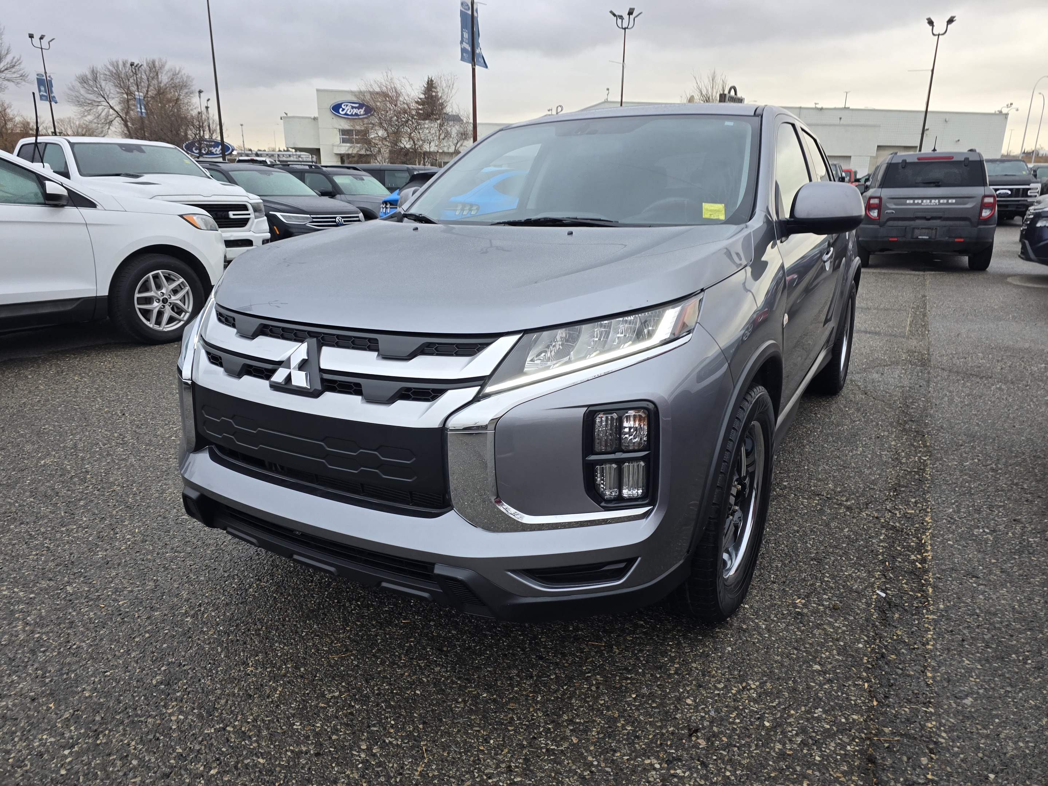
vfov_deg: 58.9
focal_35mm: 23
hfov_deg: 73.9
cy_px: 393
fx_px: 696
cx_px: 524
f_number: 1.7
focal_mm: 6.3
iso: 64
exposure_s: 1/180
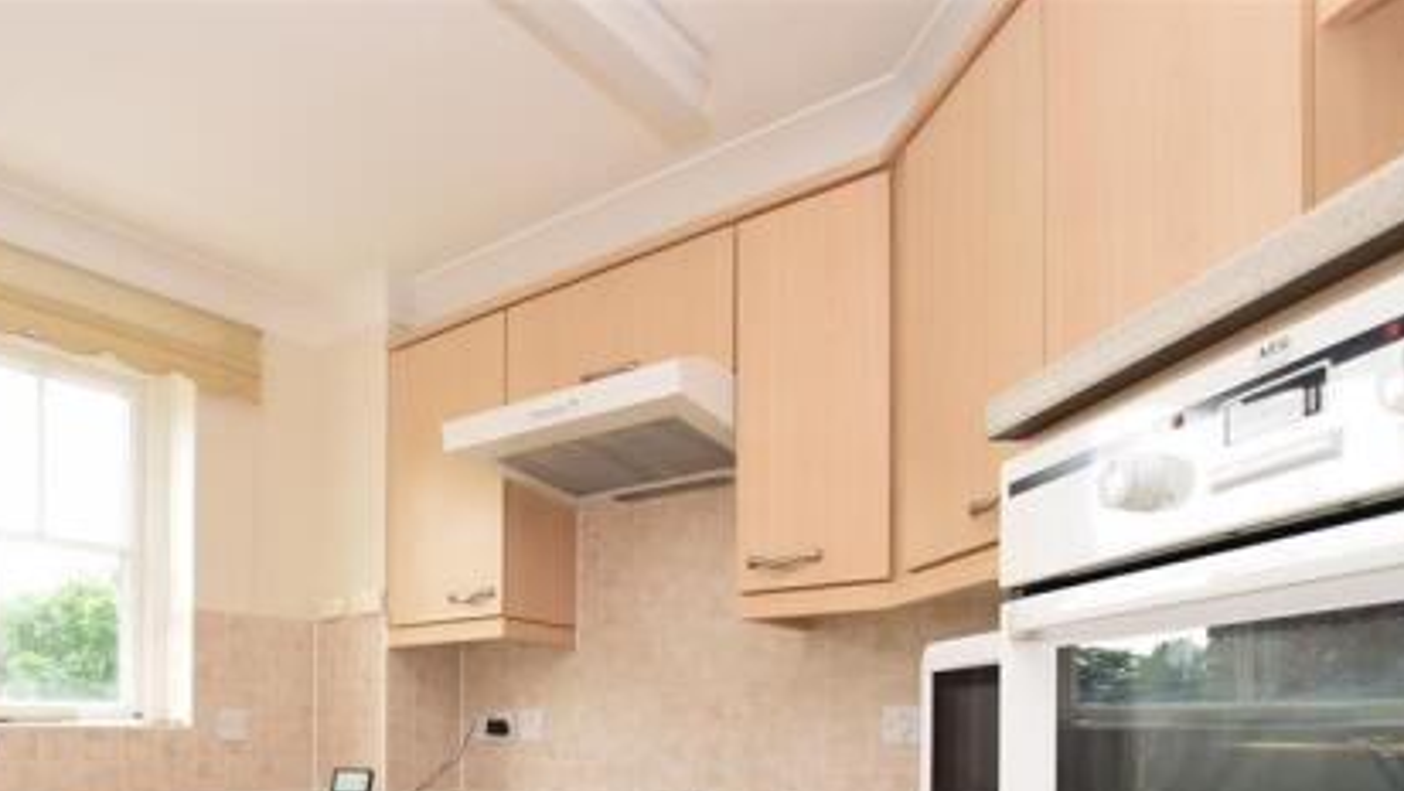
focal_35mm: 25
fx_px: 931
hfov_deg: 71.9
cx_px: 470
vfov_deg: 41.6
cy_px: 742
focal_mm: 10
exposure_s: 1/60
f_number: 7.1
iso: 250
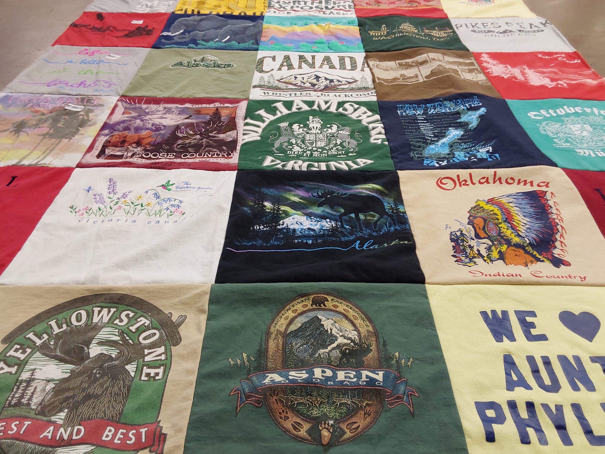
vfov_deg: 48.2
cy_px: 224
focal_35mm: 29
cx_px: 305
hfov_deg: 61.7
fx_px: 507
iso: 64
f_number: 1.9
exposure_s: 1/60
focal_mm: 2.91
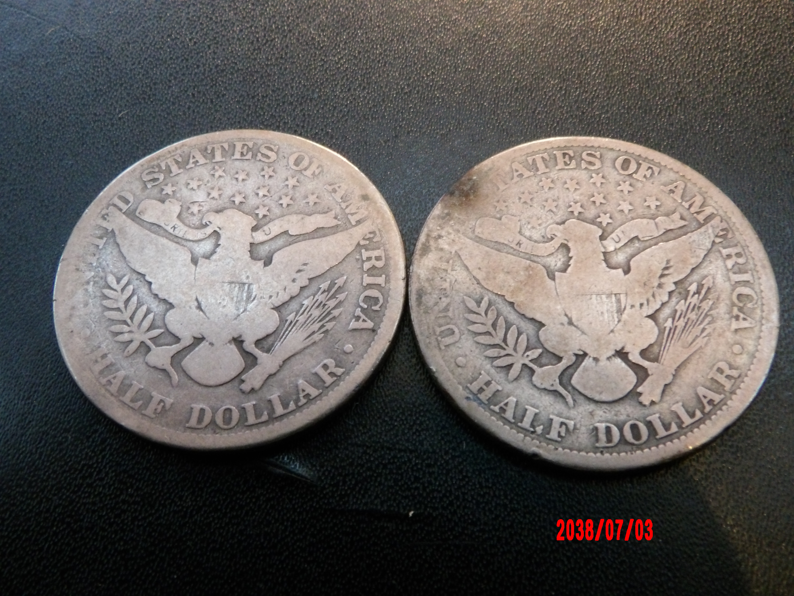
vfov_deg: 41.8
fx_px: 780
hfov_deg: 54.0
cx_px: 397
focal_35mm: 34
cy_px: 298
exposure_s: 1/13
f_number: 4.5
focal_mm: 6.2
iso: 800
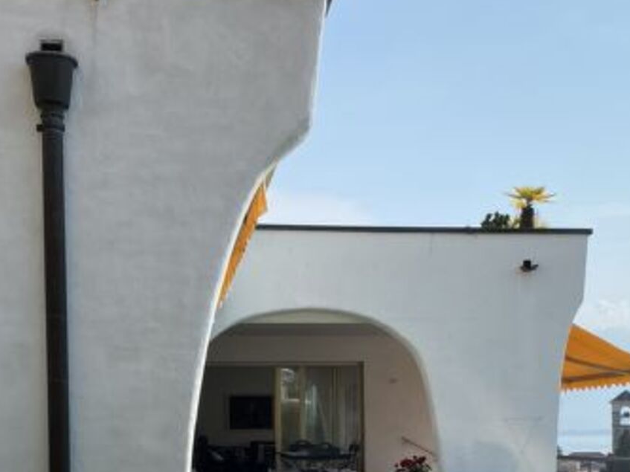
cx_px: 314
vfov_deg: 23.9
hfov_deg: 32.7
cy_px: 450
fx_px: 1074
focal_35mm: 59
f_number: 1.8
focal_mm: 4.25
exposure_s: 1/4444
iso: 32
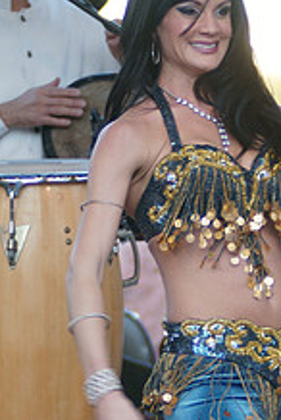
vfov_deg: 6.4
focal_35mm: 319
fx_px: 3723
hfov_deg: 4.3
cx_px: 236
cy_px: 328
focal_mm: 80
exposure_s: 1/250
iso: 400
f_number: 2.8
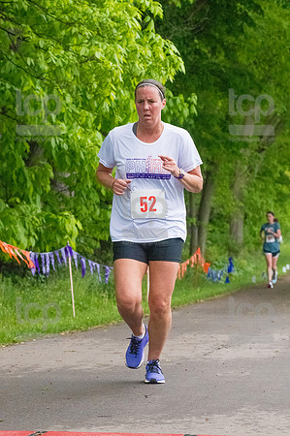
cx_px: 145
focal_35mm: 135
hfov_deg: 10.1
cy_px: 218
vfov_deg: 15.2
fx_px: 1635
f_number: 5.6
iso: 6400
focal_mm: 90
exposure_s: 1/1250
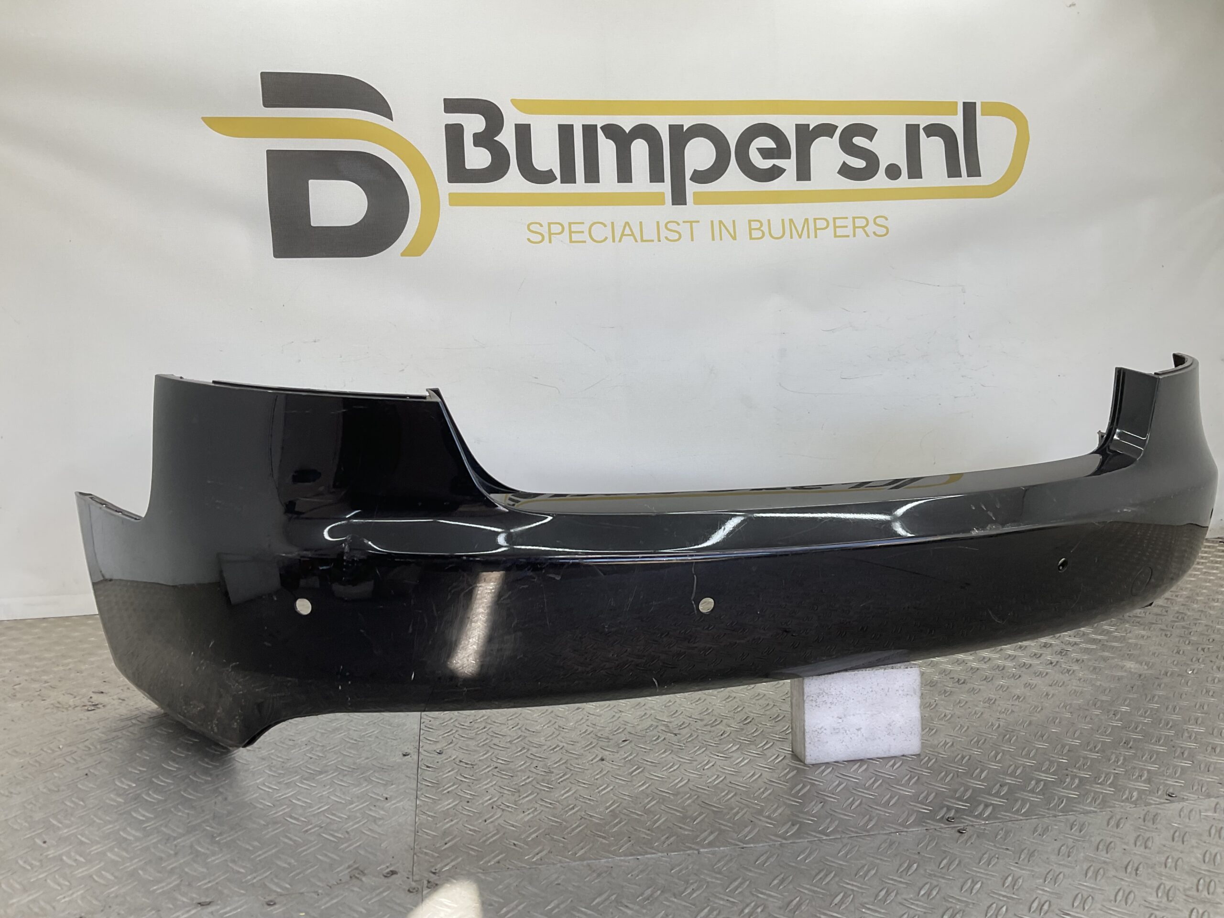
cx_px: 612
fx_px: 1025
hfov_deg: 61.7
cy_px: 459
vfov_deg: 48.2
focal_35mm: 29
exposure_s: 1/147
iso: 16
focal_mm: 3
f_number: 1.8
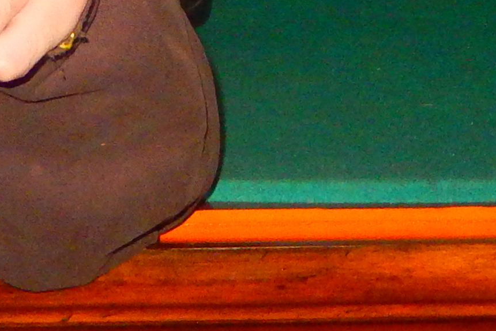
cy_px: -412
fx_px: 4160
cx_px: 207
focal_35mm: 302
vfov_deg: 4.5
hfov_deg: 6.8
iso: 500
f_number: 4.5
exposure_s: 1/30
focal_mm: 9.2
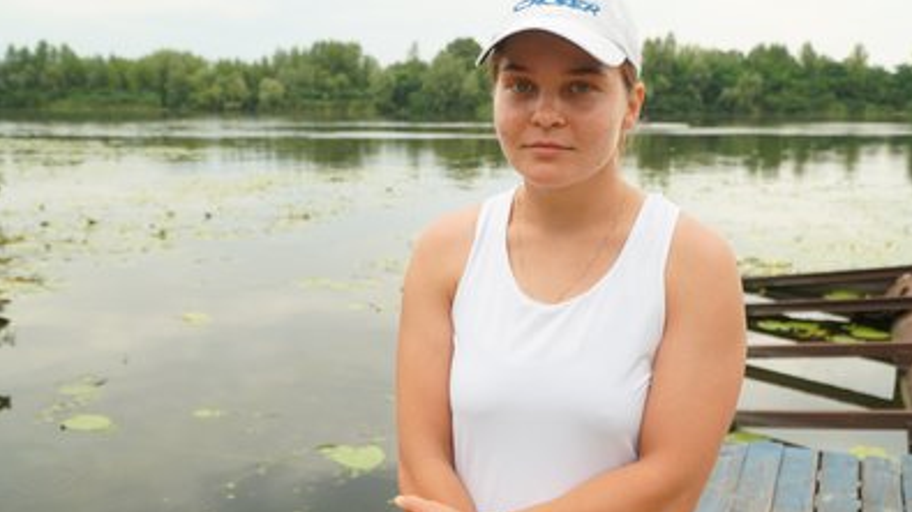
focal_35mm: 35
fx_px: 846
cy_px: 251
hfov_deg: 56.6
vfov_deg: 33.7
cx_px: 459
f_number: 4
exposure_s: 1/160
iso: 250
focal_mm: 22
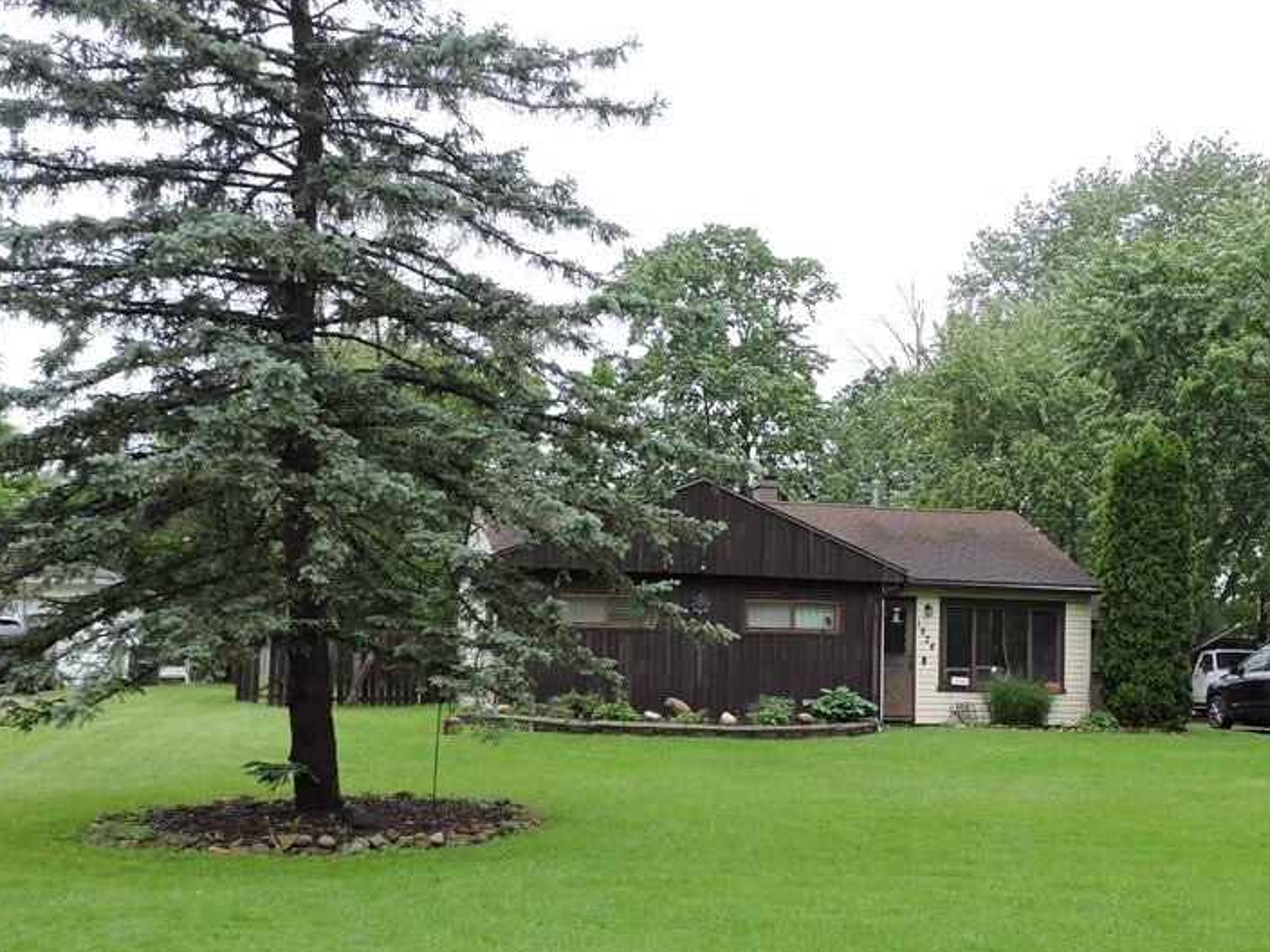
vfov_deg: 30.2
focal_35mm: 48
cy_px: 588
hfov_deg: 39.4
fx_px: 1761
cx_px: 788
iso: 100
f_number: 3.2
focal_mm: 5.9
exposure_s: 1/250
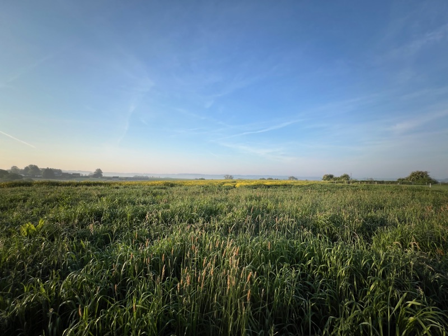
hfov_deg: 106.2
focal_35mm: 13
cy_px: 168
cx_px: 224
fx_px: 168
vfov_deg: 89.9
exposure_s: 1/960
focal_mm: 1.57
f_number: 1.8
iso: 32
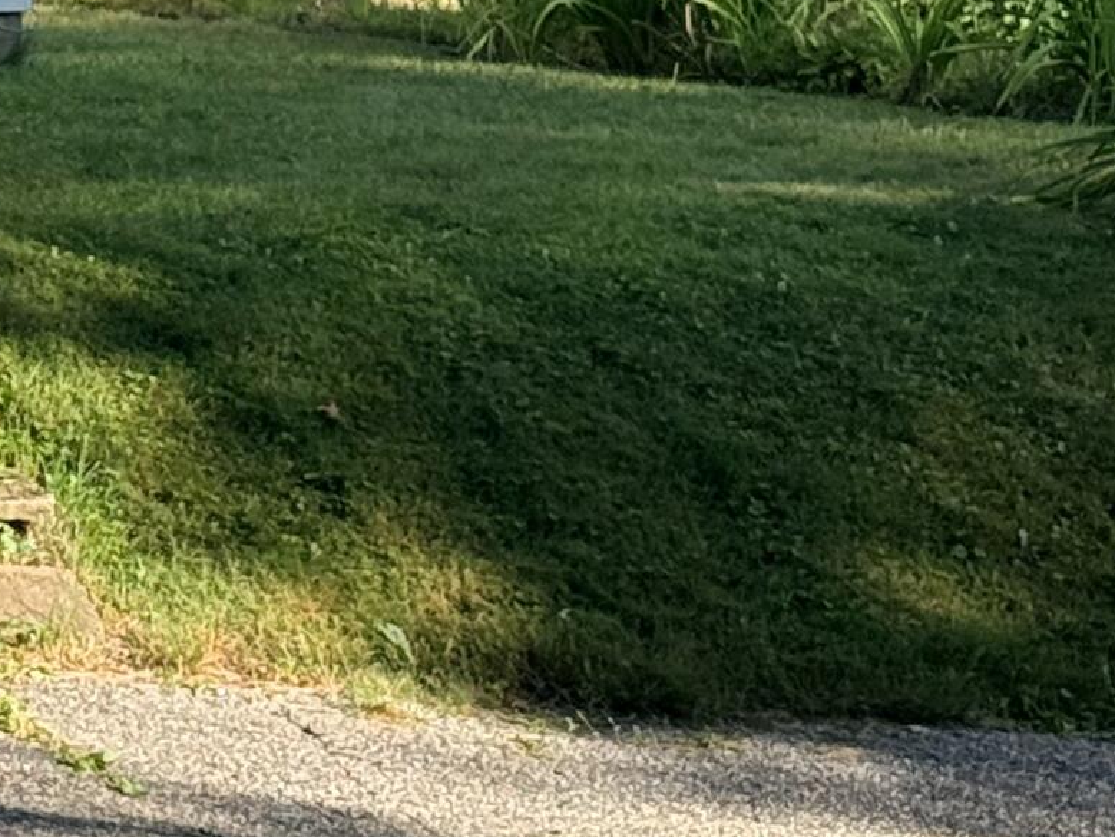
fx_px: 5961
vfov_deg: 7.9
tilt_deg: +1.6
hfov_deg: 10.1
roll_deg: +0.4
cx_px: -876
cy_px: -474
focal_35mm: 185
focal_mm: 6.76
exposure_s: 1/2033
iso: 64
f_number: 1.78
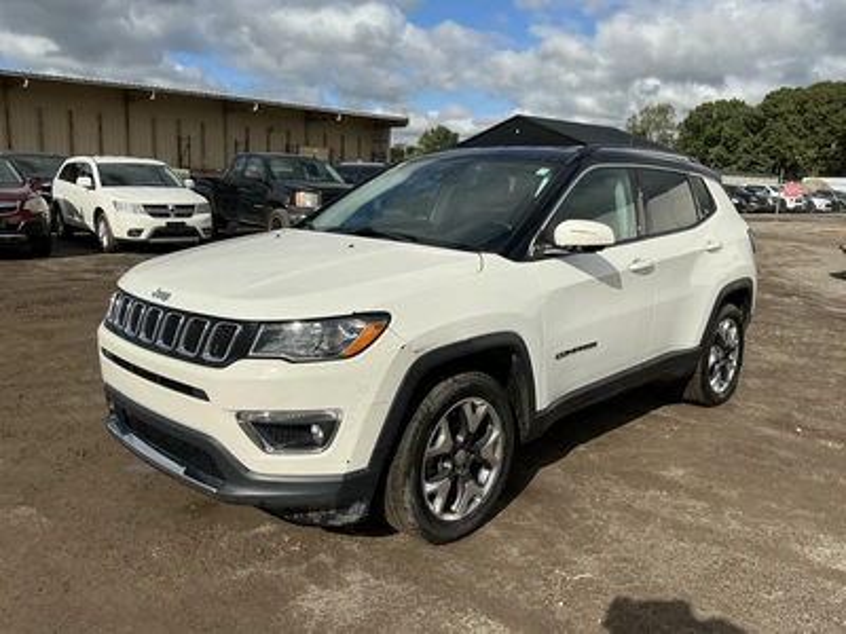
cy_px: 317
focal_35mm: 28
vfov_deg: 49.7
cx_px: 423
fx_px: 684
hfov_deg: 63.4
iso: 25
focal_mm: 3
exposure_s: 1/4405
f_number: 1.8
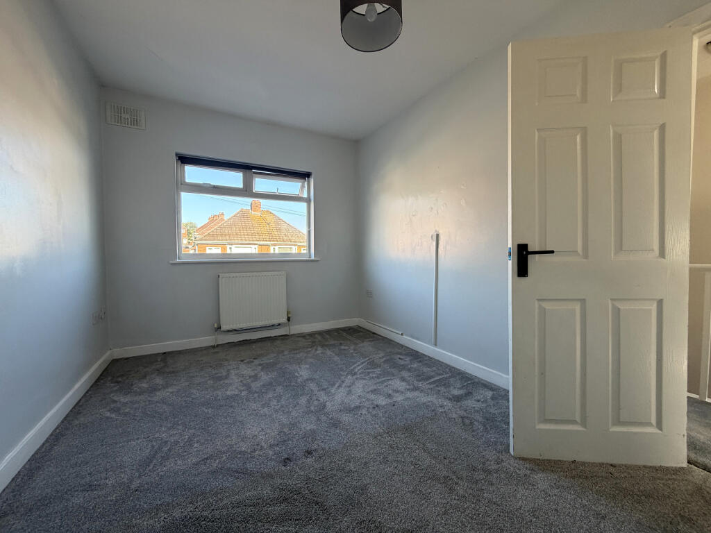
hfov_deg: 102.1
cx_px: 356
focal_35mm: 14
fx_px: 288
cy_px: 266
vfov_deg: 85.7
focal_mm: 2.22
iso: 125
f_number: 2.2
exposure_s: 1/121
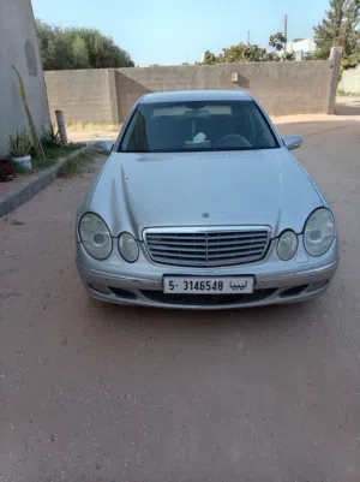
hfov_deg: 54.8
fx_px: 347
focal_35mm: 25
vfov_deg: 69.4
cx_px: 180
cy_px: 241
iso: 101
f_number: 1.8
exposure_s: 1/430
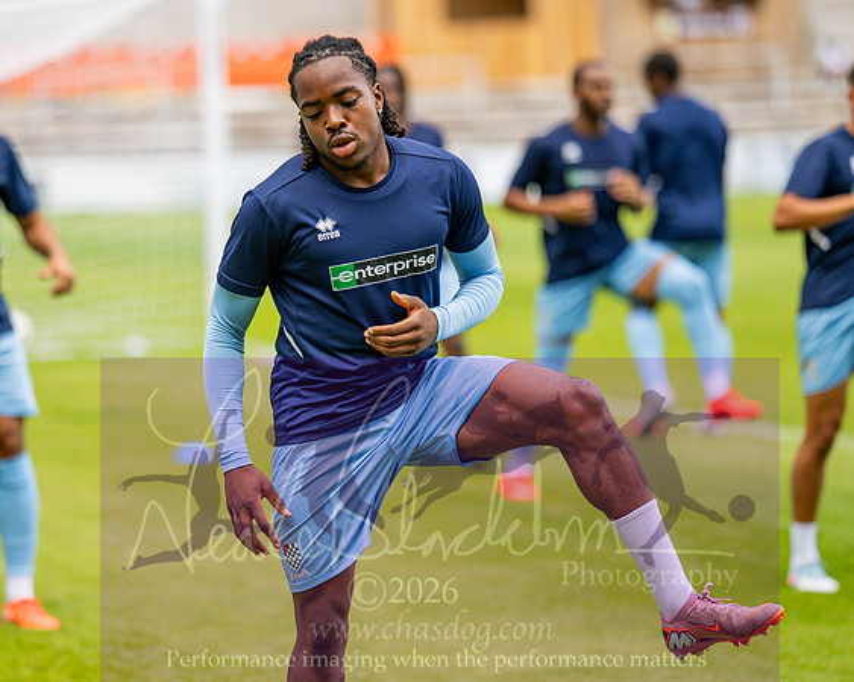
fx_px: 4494
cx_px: 255
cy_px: 303
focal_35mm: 178
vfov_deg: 8.7
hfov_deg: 10.8
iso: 160
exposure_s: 1/1600
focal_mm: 135
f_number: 1.8
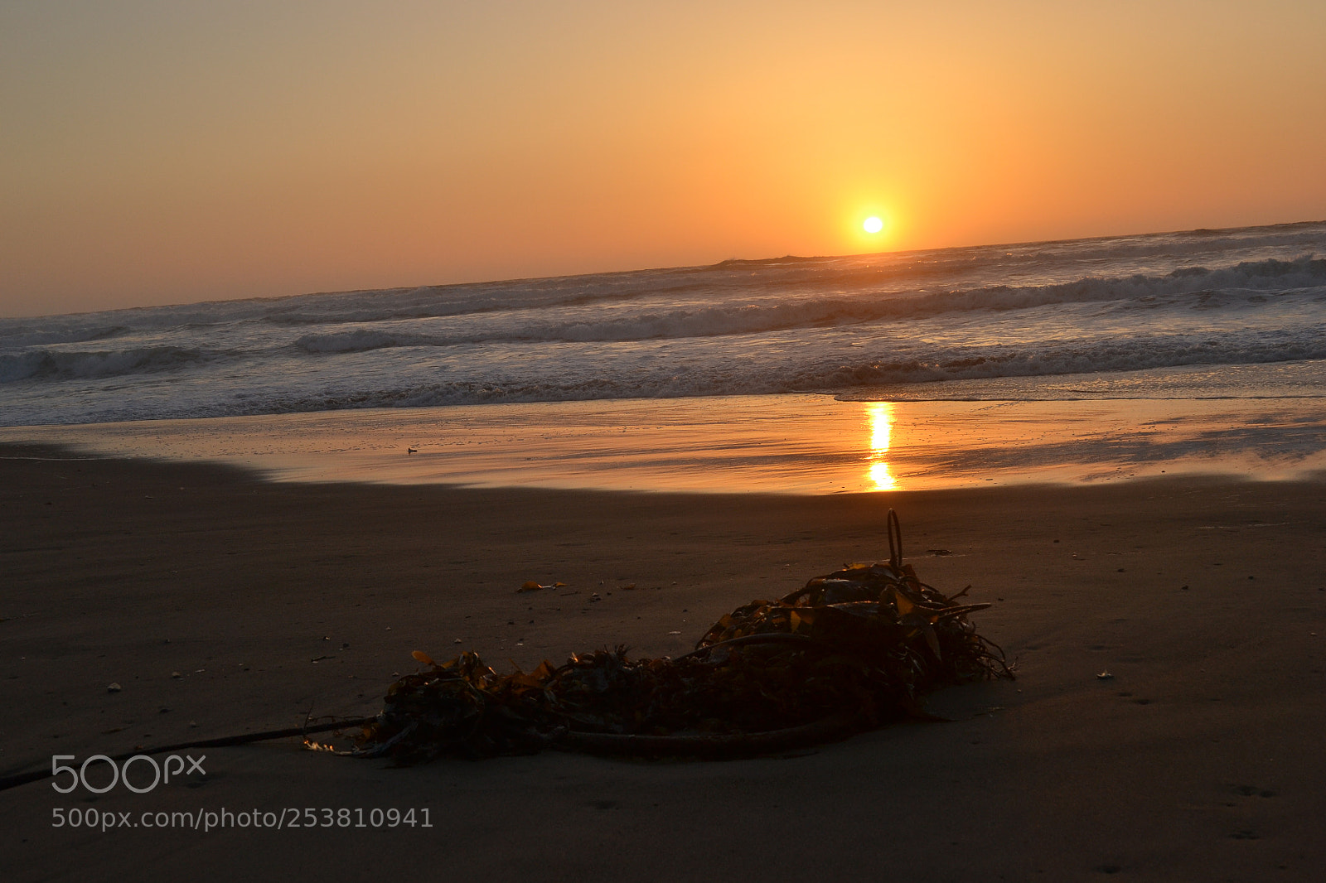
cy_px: 442
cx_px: 663
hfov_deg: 43.6
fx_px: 1657
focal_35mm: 45
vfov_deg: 29.9
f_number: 8
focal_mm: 30
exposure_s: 1/320
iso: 200
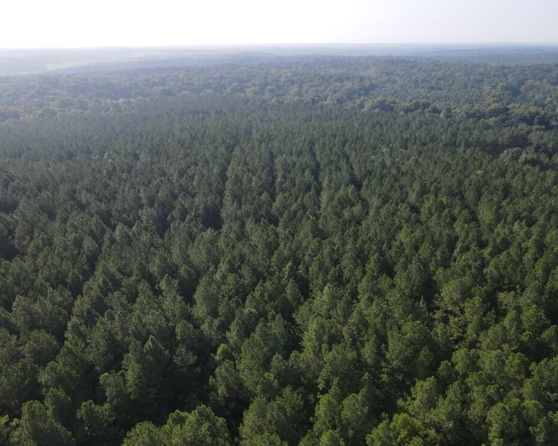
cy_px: 231
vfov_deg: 54.9
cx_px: 260
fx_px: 429
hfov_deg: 66.0
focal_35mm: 26
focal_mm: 4.5
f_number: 2.8
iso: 100
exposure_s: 1/400
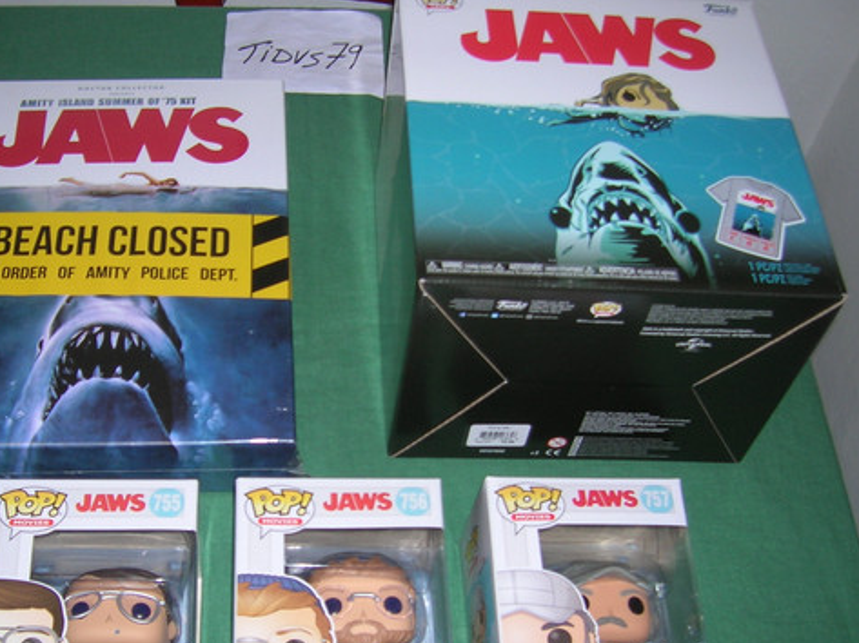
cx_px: 340
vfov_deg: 31.3
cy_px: 406
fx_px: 1141
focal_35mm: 46
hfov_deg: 41.1
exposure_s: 1/60.1
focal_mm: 5.7
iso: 50
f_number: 2.9
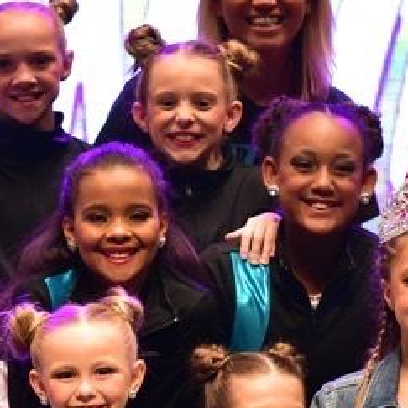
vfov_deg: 2.9
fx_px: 8068
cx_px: 499
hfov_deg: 2.9
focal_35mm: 605
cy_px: 173
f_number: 4
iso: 5000
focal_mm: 135
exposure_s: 1/800
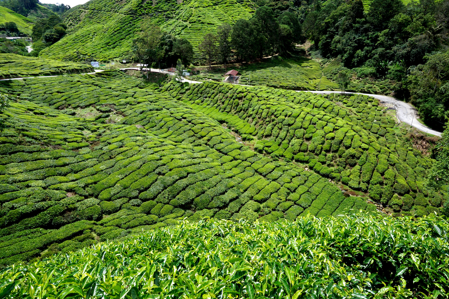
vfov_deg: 51.3
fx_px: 312
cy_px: 149
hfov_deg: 71.5
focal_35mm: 25
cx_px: 226
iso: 200
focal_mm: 16
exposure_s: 1/100
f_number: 16
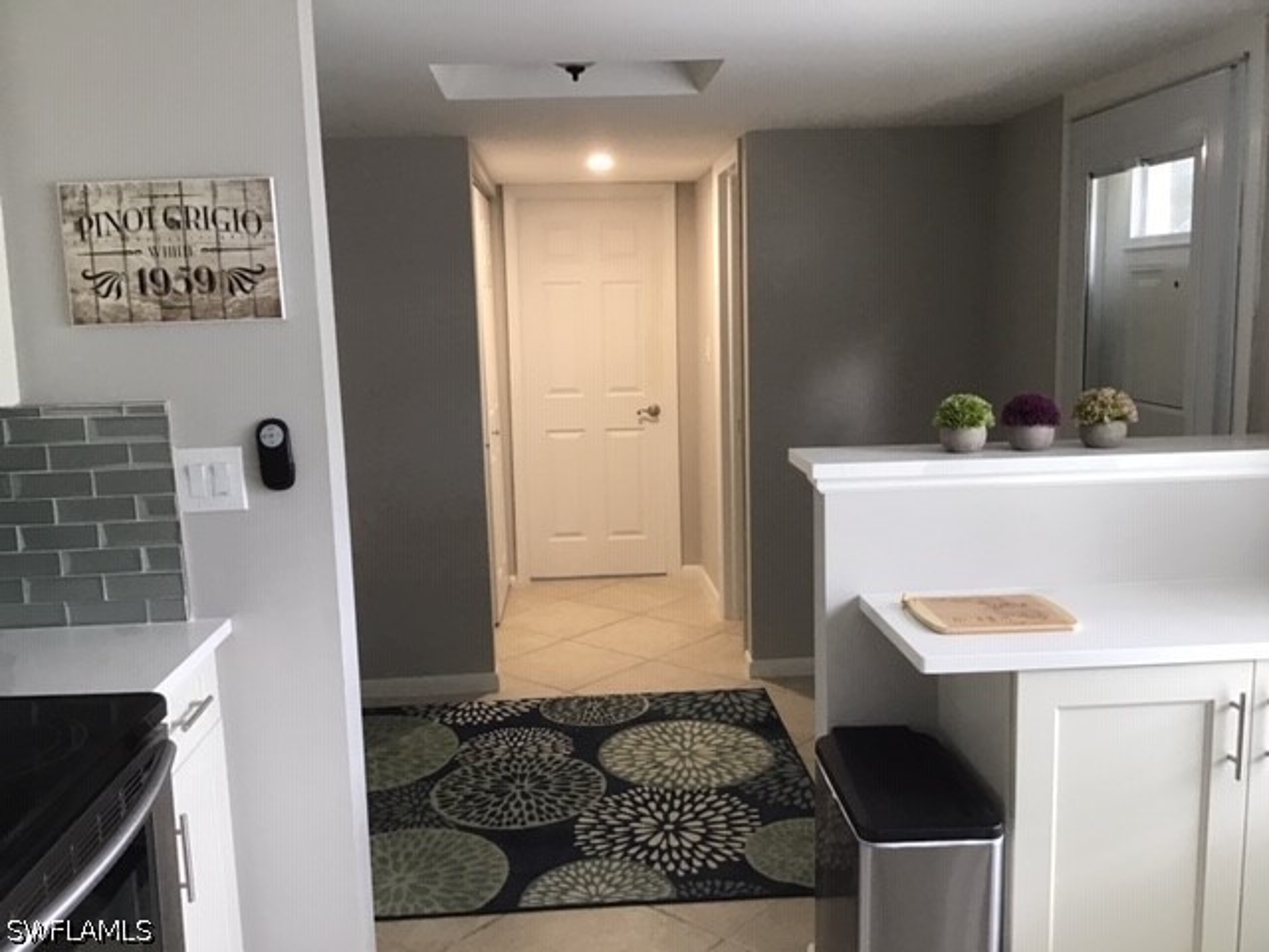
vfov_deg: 45.4
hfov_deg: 58.4
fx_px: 1136
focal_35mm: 31
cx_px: 634
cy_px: 476
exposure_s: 1/30
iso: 100
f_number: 2.4
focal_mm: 3.3
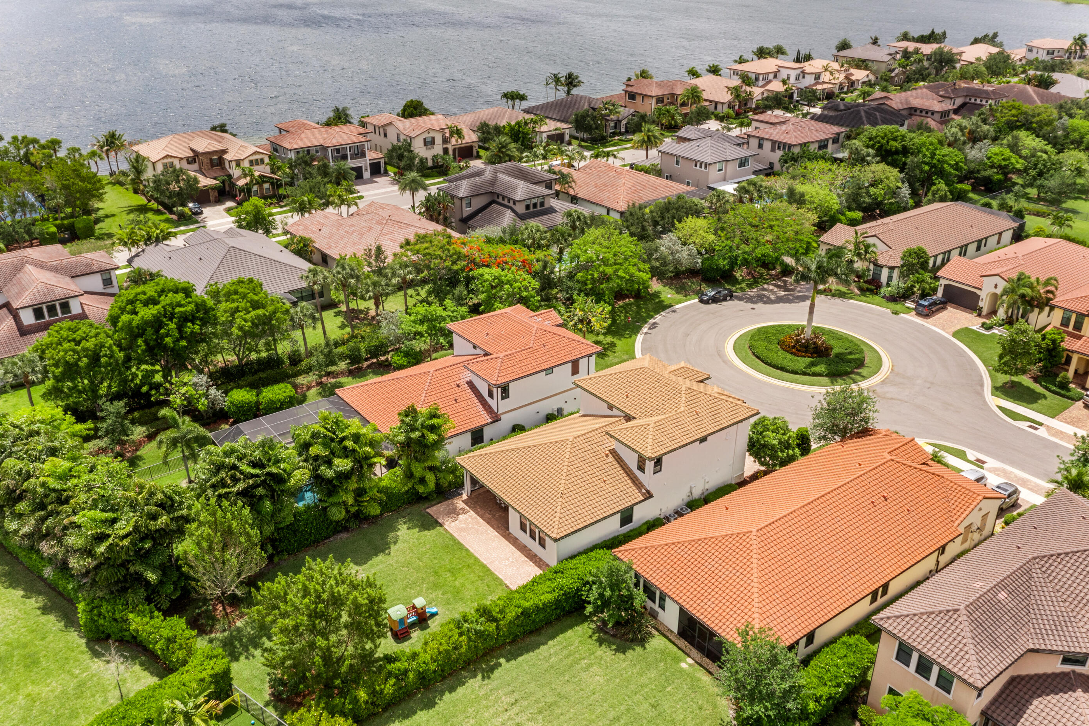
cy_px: 374
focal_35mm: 30
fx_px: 907
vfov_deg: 43.6
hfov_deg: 61.9
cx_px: 547
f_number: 8
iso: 100
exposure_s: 1/200
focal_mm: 10.26
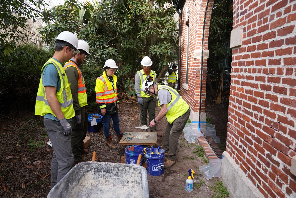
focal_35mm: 24
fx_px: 197
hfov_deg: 73.7
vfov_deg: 53.1
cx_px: 148
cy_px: 99
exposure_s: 1/160
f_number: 4
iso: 125
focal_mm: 24
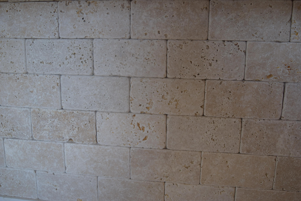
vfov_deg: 36.9
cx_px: 150
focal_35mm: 36
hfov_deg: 53.1
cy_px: 100
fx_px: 301
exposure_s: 1/50
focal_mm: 24
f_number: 4
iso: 400
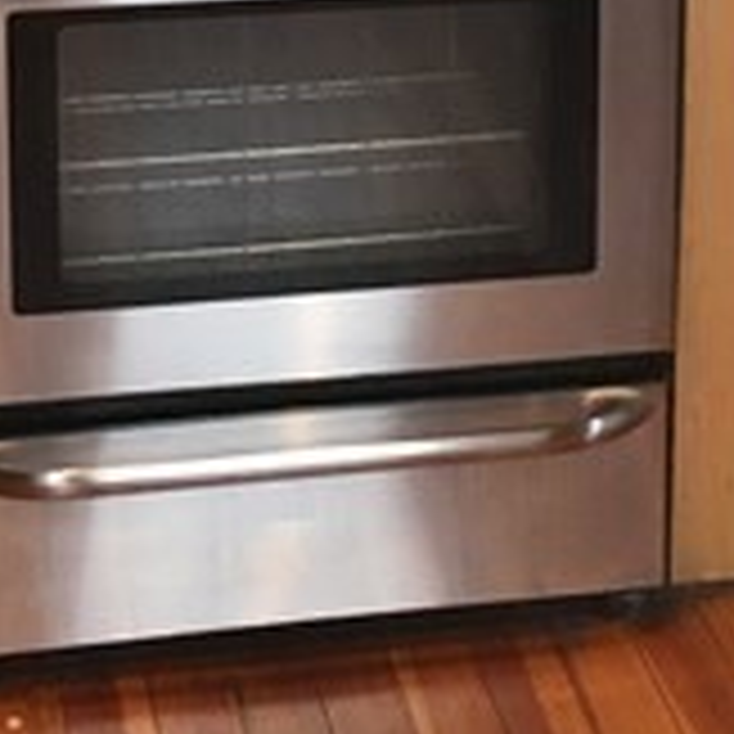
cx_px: 531
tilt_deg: -9.4
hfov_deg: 14.4
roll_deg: -0.3
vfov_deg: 13.6
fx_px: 2903
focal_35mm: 121
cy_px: -329
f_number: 2.2
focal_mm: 4.15
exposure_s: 1/30
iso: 100
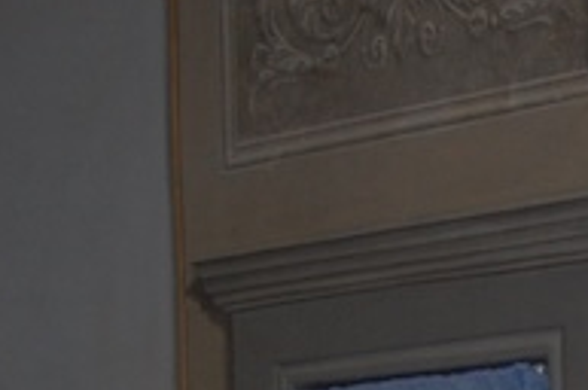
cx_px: 1255
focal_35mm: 157
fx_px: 2560
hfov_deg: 11.5
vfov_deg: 8.0
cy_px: 981
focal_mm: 20
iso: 400
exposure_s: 1/60
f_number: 3.8
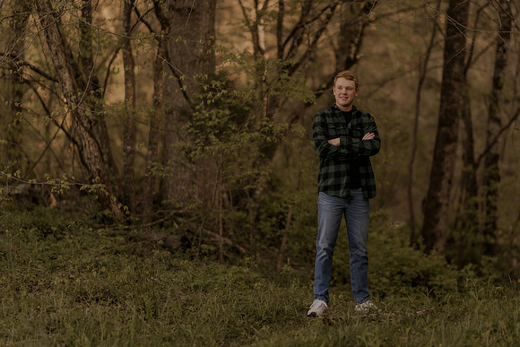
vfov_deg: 13.8
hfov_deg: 20.6
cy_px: 191
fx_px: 1431
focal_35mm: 99
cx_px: 300
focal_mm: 85
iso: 250
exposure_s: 1/800
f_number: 1.4
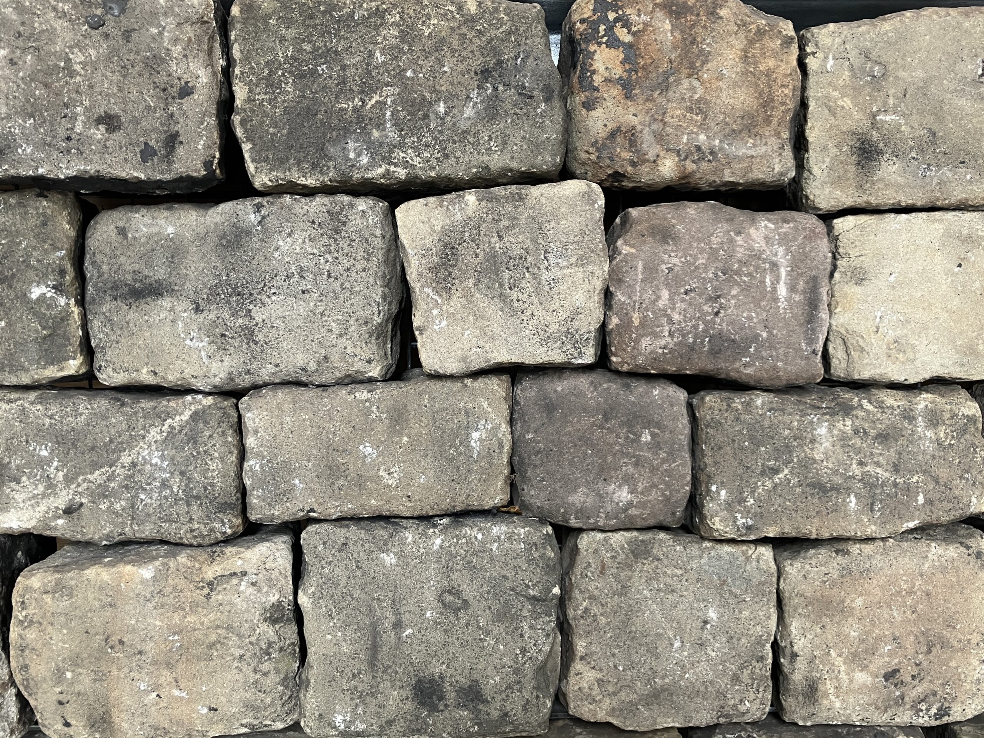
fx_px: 796
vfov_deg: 49.7
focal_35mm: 28
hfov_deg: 63.4
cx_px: 492
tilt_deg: -41.8
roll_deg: -2.0
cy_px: 369
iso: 100
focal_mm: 3.99
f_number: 1.8
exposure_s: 1/60
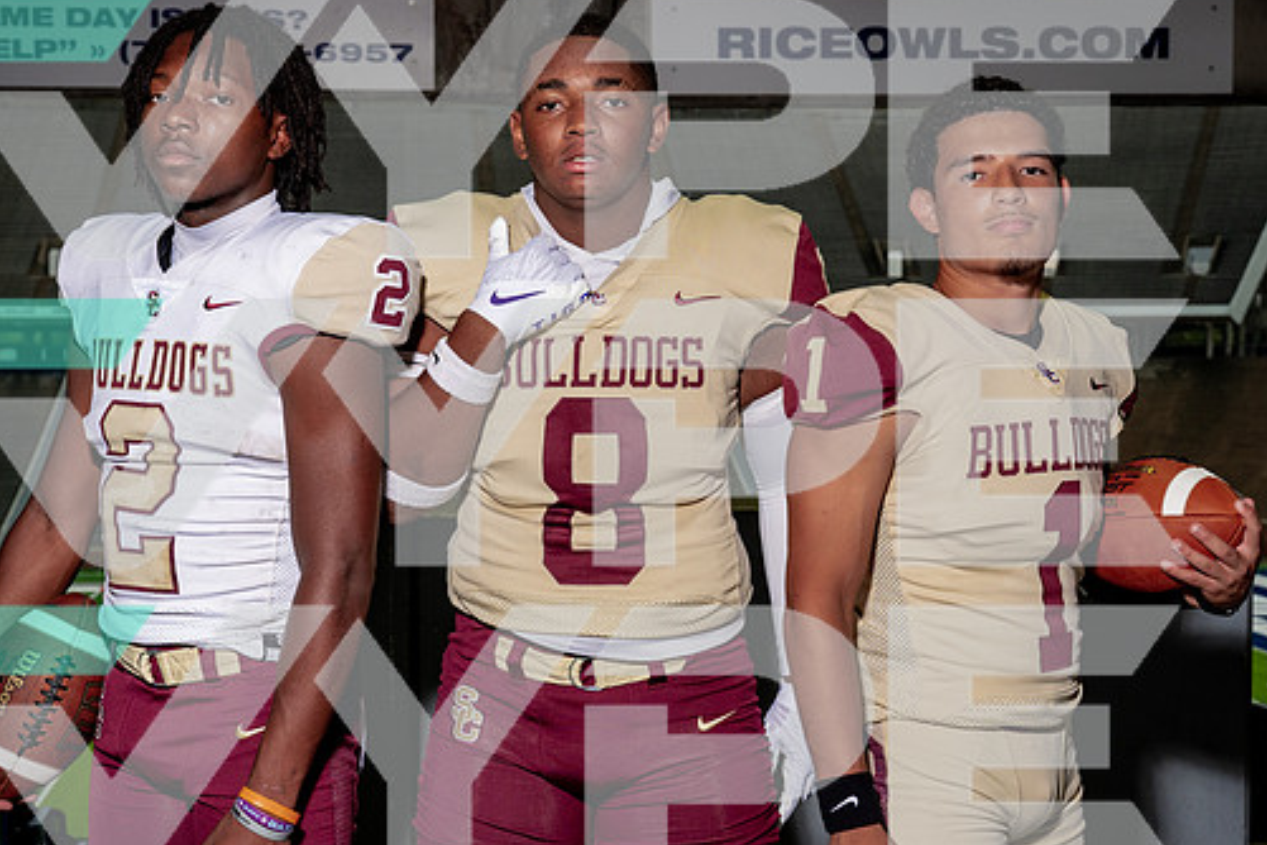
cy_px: 434
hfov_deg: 35.6
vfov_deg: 24.2
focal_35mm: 56
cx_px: 544
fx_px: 1971
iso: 640
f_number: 6.3
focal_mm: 45
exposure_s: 1/250
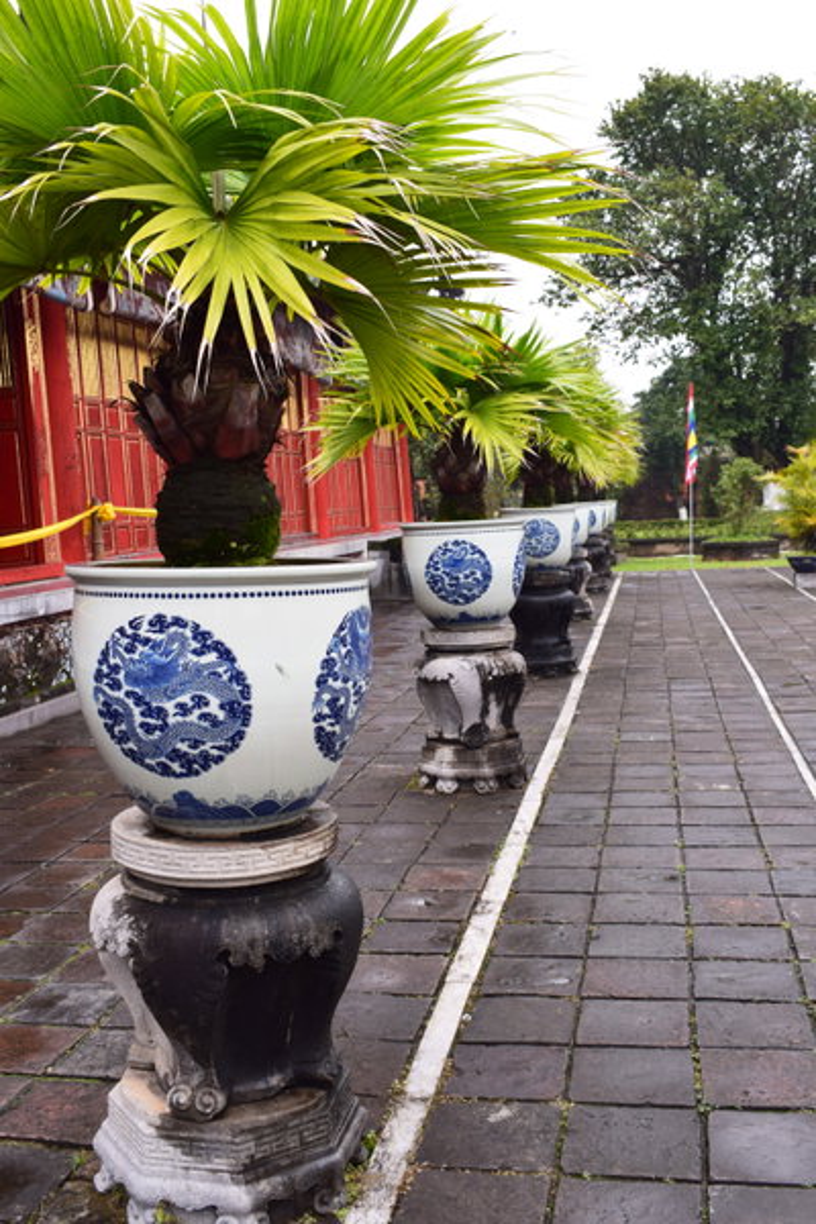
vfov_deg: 53.1
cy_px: 612
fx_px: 1224
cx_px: 408
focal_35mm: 36
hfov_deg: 36.9
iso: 400
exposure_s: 1/100
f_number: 9
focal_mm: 24
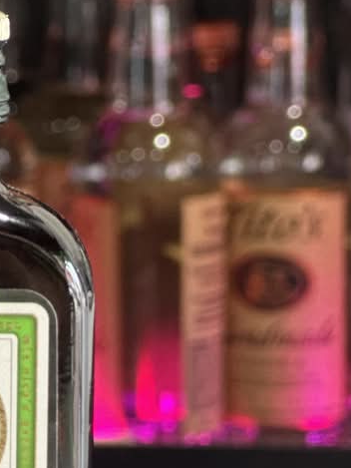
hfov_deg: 6.8
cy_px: 421
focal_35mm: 219
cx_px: -35
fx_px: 2959
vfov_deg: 9.0
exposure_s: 1/40
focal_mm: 9
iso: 160
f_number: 2.8
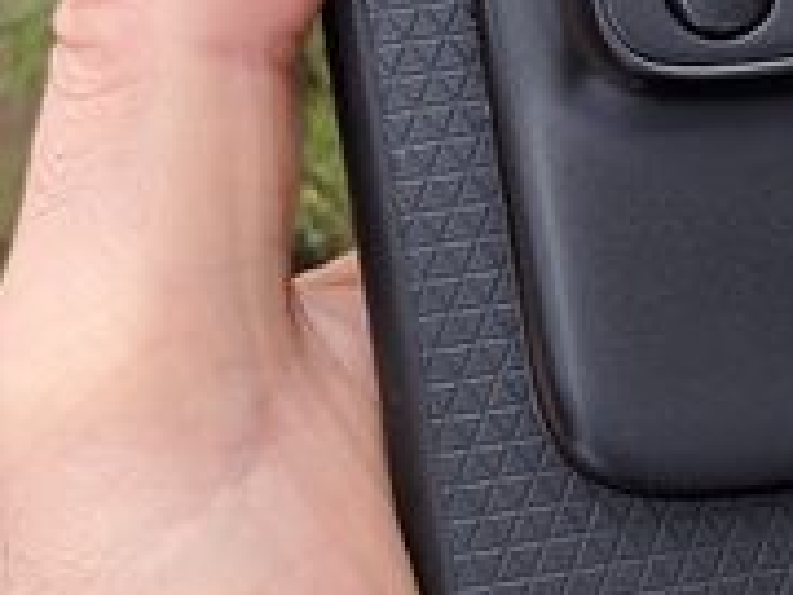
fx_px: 2382
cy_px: 40
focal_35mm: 104
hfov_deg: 18.7
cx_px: 665
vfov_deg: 14.1
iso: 72
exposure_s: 1/120
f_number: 2
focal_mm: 4.67
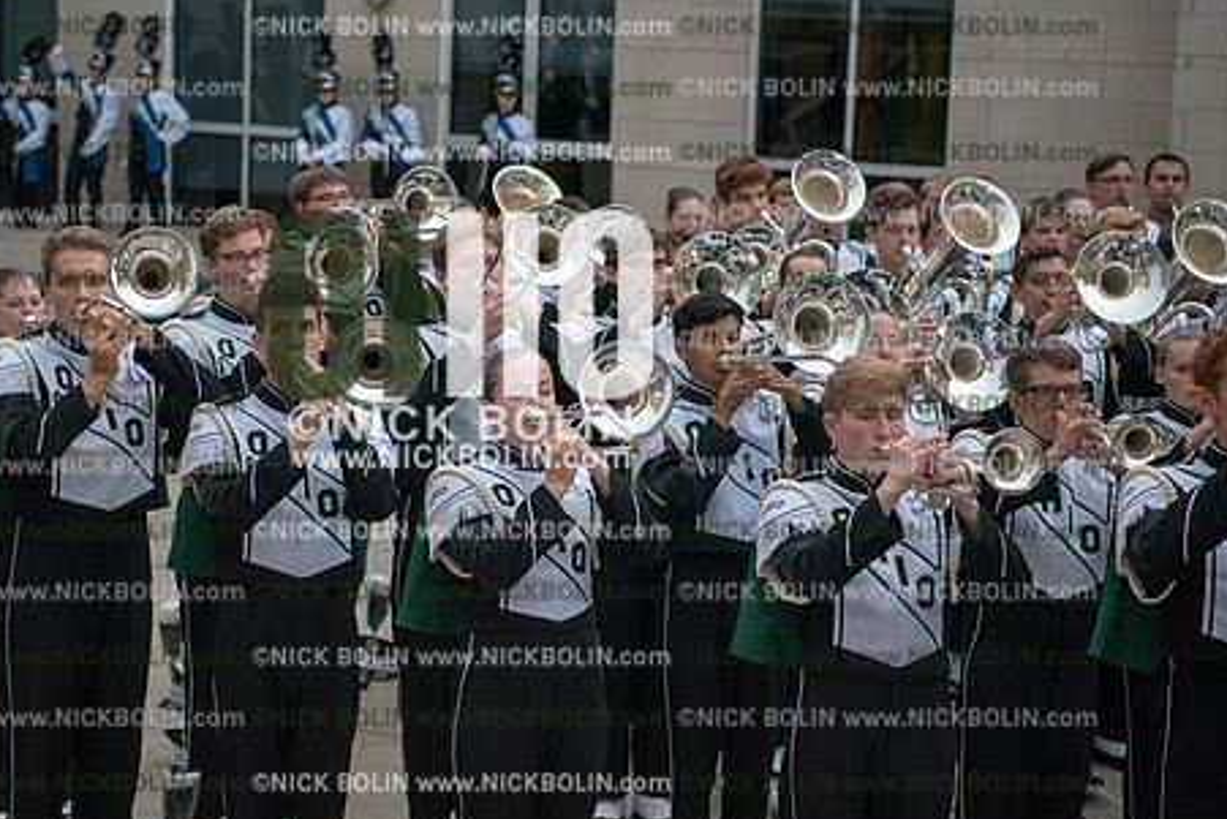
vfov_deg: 15.2
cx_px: 460
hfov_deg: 22.6
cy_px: 341
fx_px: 3068
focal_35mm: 90
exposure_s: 1/1600
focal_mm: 70
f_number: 3.5
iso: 3200
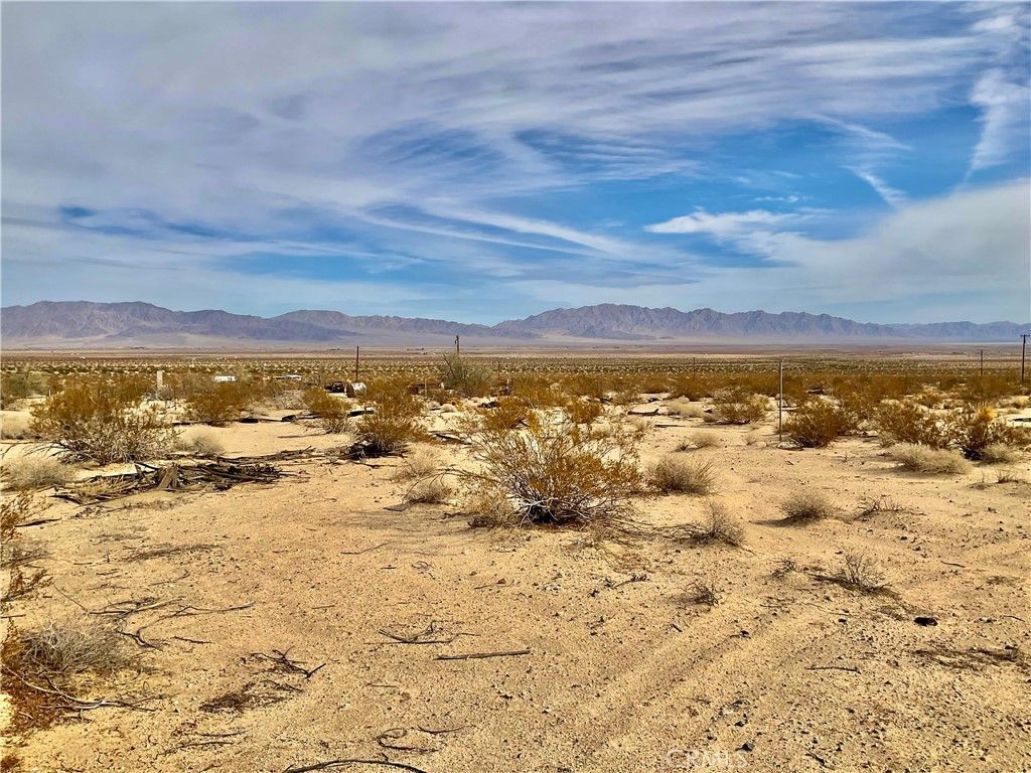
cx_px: 516
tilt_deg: -3.8
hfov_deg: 61.7
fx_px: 864
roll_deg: -0.8
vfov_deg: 48.2
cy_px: 386
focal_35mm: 29
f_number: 1.8
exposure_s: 1/4785
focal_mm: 3
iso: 16
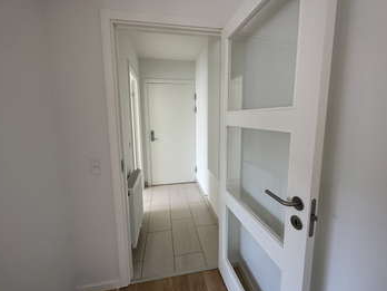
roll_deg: +0.6
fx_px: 168
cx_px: 193
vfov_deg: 81.7
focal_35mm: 15
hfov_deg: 98.2
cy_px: 138
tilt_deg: -7.5
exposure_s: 1/100
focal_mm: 2.22
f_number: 2.2
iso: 100
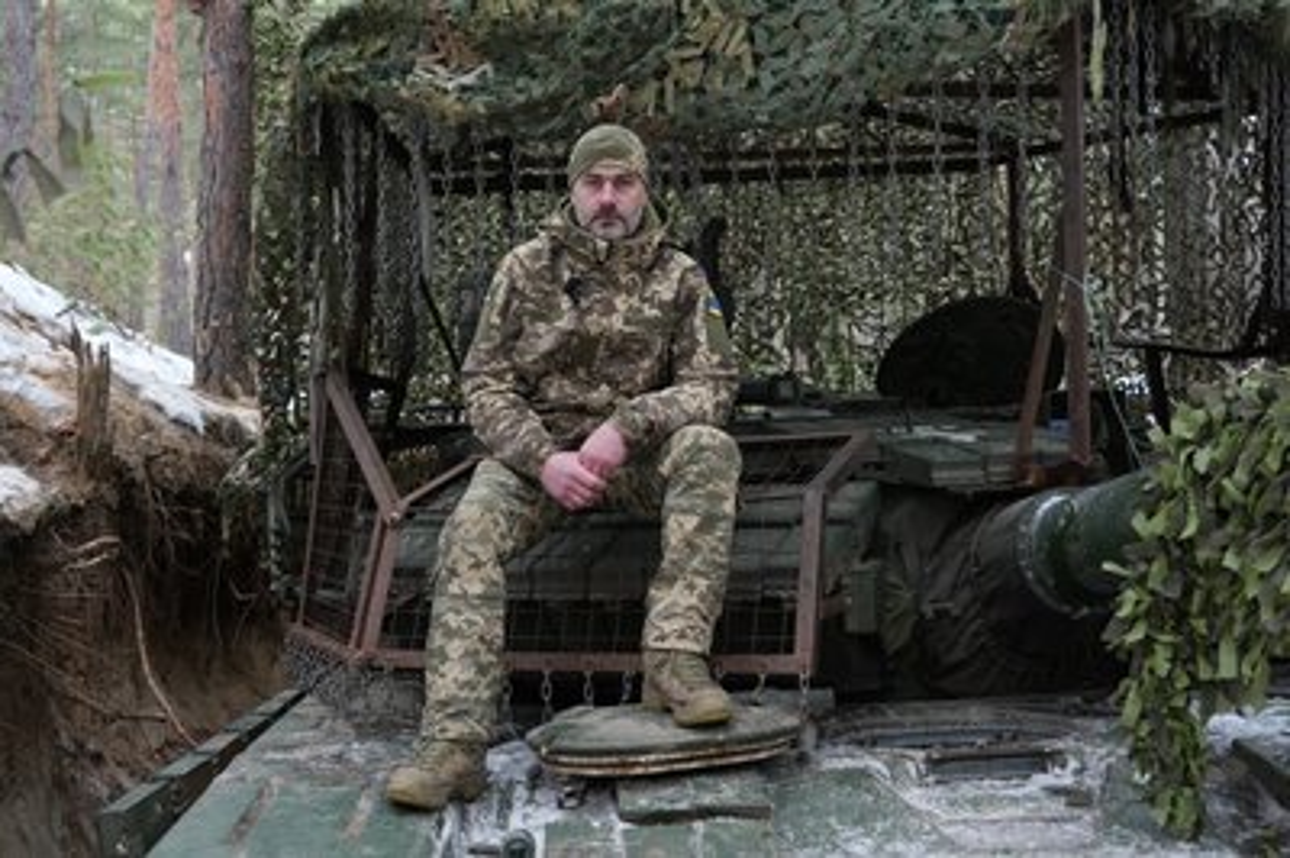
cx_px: 645
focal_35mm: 45
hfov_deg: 43.6
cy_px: 429
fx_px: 1611
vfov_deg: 29.8
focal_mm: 30
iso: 400
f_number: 4
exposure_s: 1/160
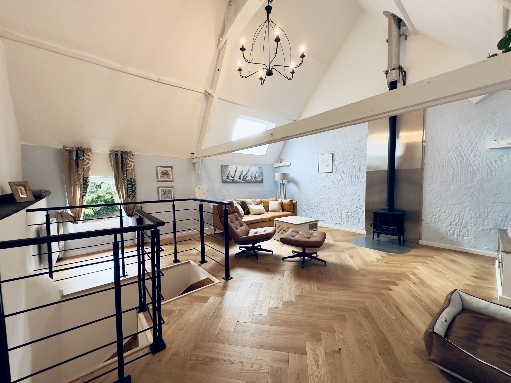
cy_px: 192
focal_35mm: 14
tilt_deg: -2.8
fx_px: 207
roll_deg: +0.5
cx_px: 256
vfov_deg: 85.7
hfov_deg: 102.1
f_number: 2.2
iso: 200
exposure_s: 1/100
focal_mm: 2.22
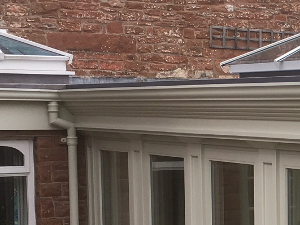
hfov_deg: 16.7
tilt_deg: -5.2
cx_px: 410
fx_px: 954
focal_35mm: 110
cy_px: 209
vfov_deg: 13.3
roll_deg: -0.9
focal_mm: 4.15
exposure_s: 1/519
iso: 25
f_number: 2.2
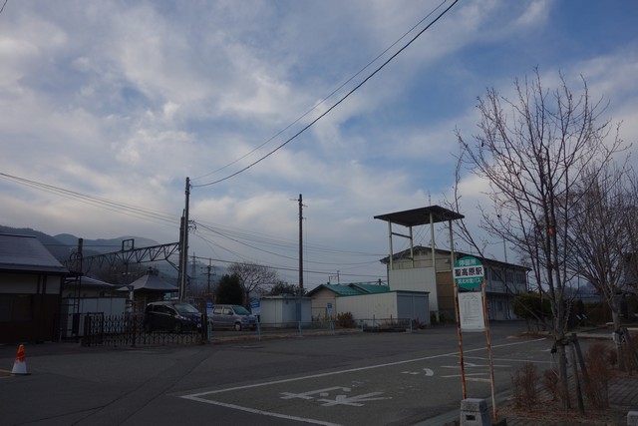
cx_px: 319
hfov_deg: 65.5
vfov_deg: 46.4
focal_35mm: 28
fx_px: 496
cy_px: 213
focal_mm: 10.4
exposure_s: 1/320
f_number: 5.6
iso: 125
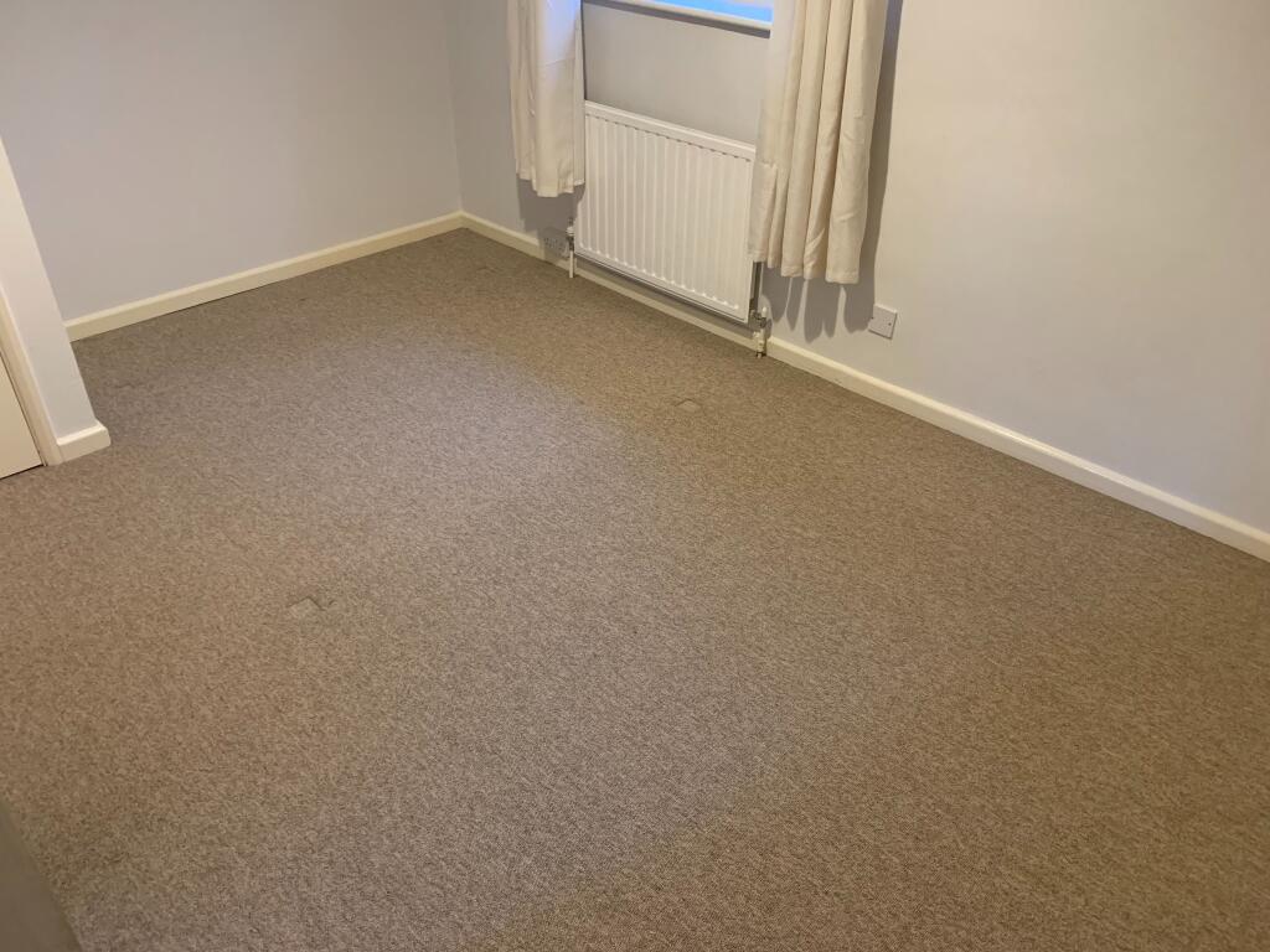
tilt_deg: -34.1
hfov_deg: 67.3
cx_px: 635
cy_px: 476
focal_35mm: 26
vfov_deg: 53.1
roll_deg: -1.4
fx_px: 954
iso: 400
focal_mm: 4.25
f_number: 1.8
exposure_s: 1/46
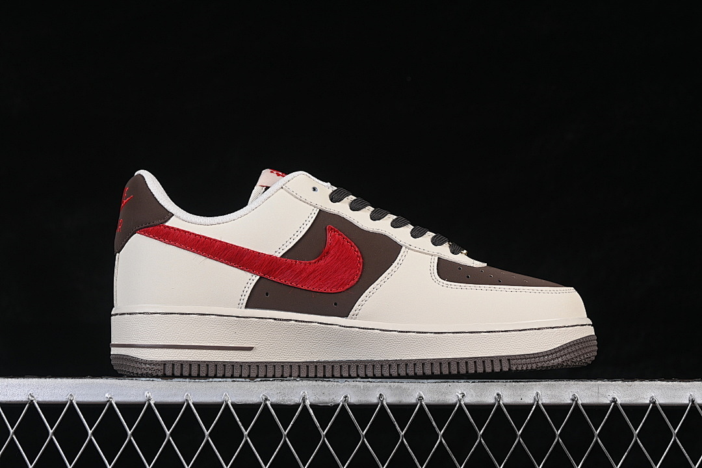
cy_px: 234
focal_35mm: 75
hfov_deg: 27.0
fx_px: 1462
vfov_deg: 18.2
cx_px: 351
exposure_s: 1/80
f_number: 8
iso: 160
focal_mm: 50
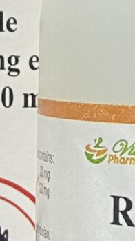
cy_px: 78
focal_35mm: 208
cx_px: 59
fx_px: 1325
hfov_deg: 5.8
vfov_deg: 10.4
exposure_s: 1/50
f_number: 1.8
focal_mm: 4.25
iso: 100
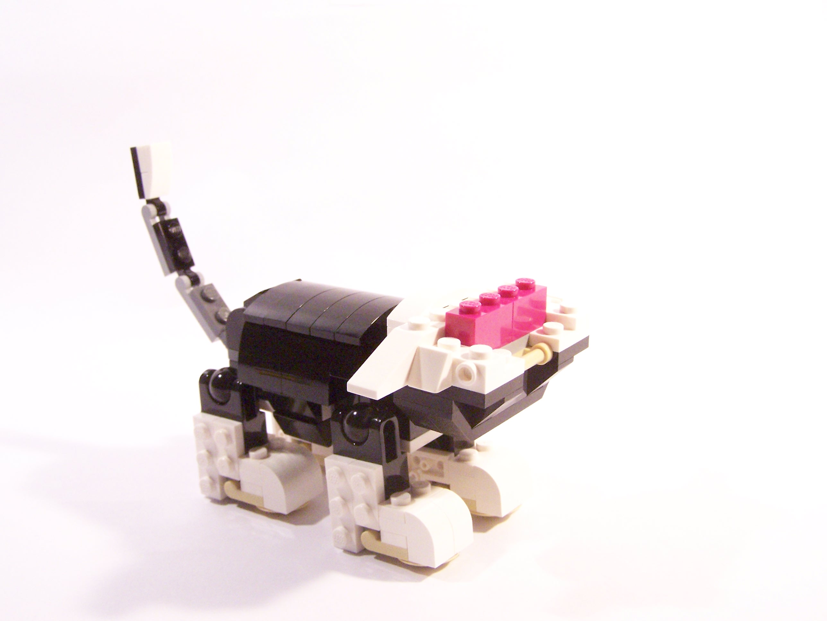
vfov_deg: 37.7
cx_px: 414
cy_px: 310
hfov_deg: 49.0
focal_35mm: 38
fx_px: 908
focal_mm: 6.3
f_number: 3.6
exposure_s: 1/30
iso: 400
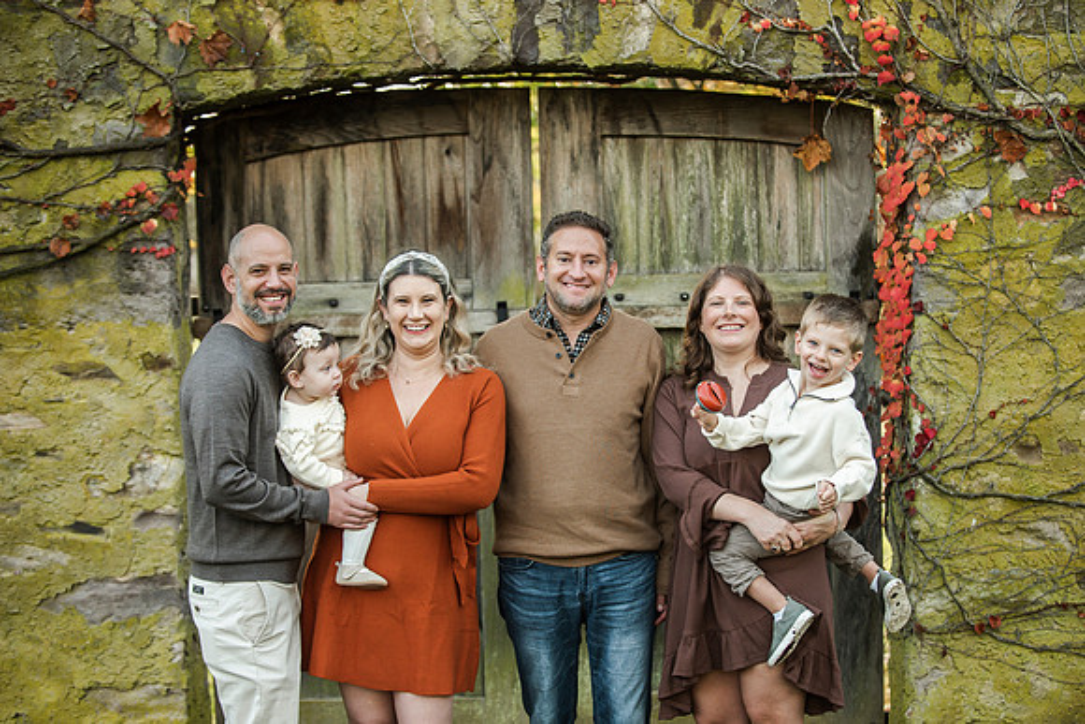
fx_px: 2301
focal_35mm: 76
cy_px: 388
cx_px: 584
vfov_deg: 17.9
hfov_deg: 26.5
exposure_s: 1/1000
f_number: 2.8
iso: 800
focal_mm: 70
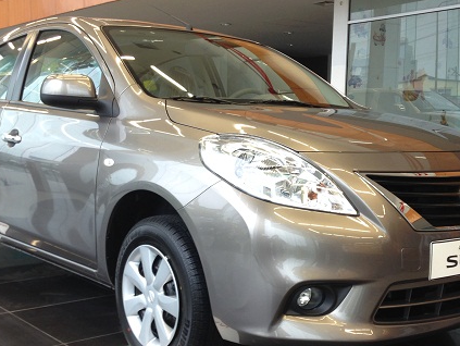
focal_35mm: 53
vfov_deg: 27.5
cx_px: 221
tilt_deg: -7.2
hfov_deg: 36.1
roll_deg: -1.0
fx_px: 705
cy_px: 206
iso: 50
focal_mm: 4.12
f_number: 2.4
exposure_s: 1/30
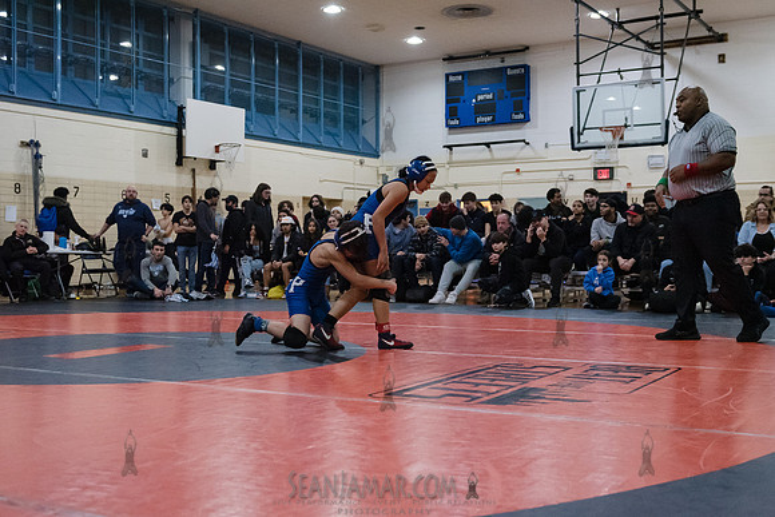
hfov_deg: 47.2
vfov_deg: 32.5
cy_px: 258
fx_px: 886
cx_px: 388
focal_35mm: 41
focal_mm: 38
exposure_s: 1/320
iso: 8000
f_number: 3.2
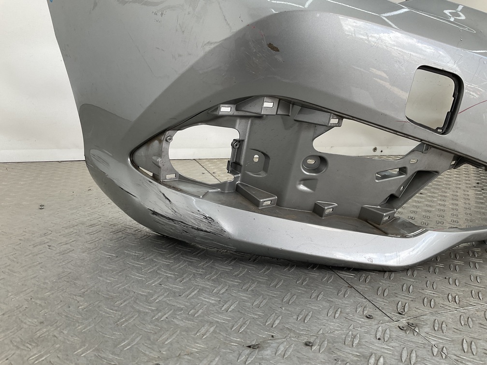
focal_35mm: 29
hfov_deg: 61.7
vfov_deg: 48.2
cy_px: 182
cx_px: 244
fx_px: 408
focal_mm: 3
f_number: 1.8
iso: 20
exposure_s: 1/120
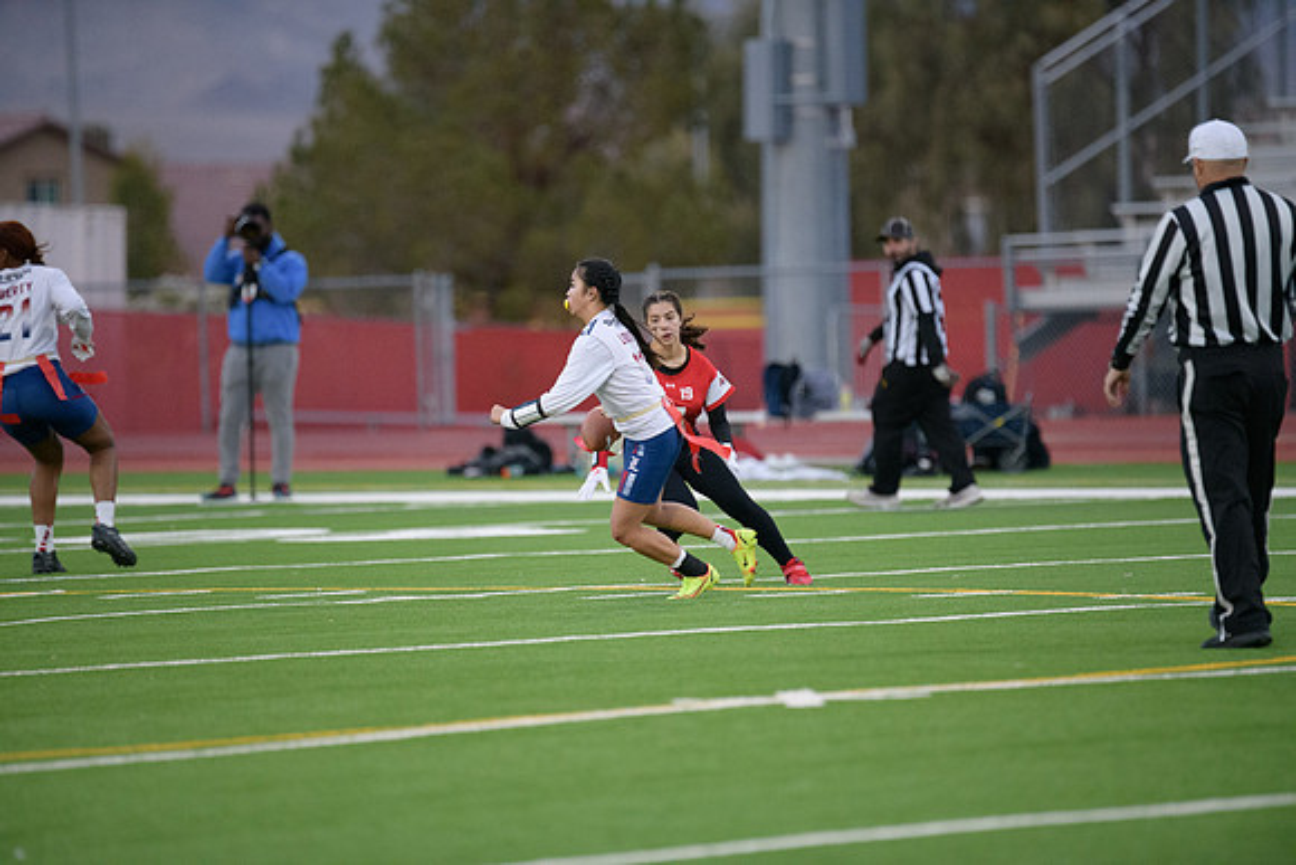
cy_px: 432
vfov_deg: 4.6
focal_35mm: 300
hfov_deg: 6.9
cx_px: 648
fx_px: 10802
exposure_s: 1/3200
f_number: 2.8
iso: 4500
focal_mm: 300
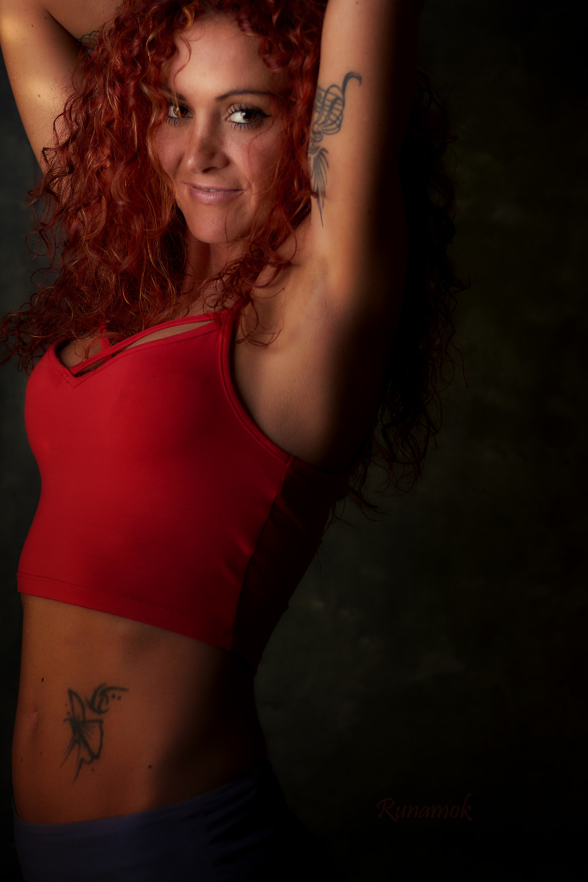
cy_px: 385
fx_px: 2450
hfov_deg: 13.7
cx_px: 242
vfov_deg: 20.4
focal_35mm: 100
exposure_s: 1/60
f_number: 1.8
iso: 100
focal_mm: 50
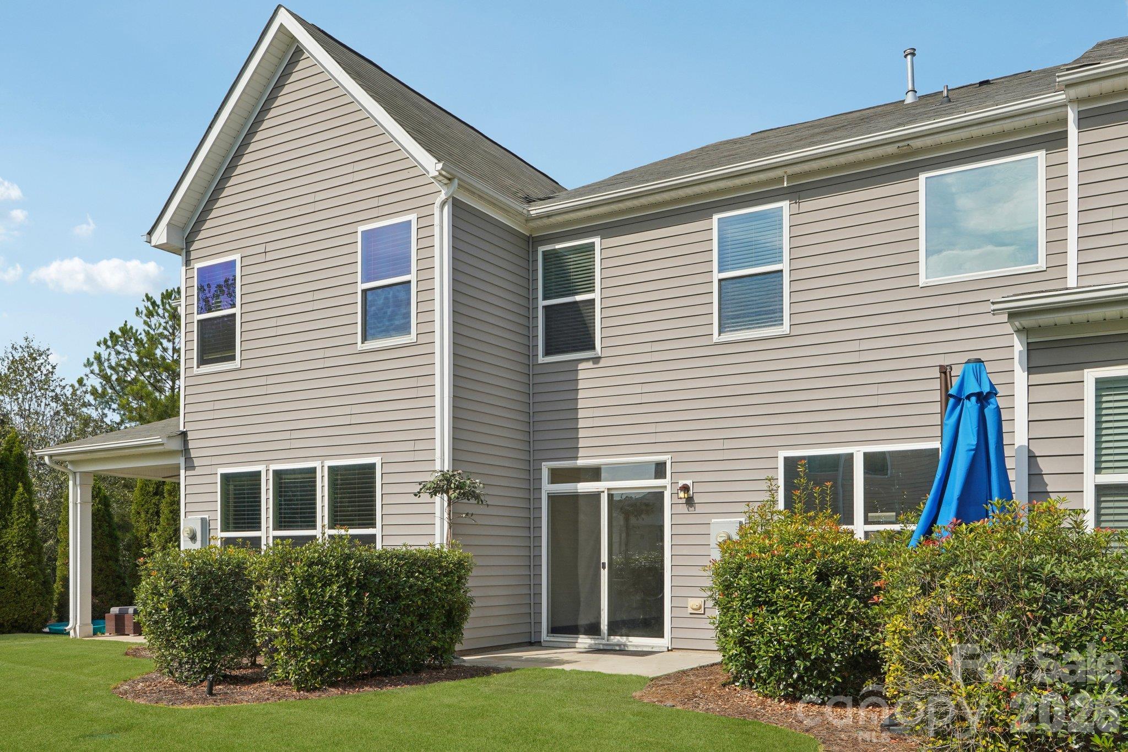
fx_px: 940
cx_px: 564
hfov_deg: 61.9
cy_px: 376
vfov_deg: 43.6
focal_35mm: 30
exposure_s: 1/125
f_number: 8
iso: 100
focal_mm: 20
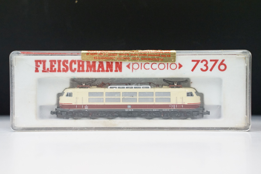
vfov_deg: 18.9
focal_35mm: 72
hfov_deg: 28.1
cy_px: 87
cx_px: 130
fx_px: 522
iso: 6400
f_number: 8
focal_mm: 72
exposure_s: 1/320
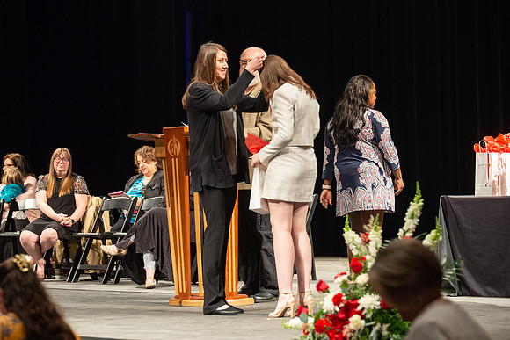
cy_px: 165
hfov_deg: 15.7
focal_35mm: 130
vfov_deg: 10.5
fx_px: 1844
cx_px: 238
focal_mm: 116
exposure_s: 1/100
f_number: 4
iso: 1600
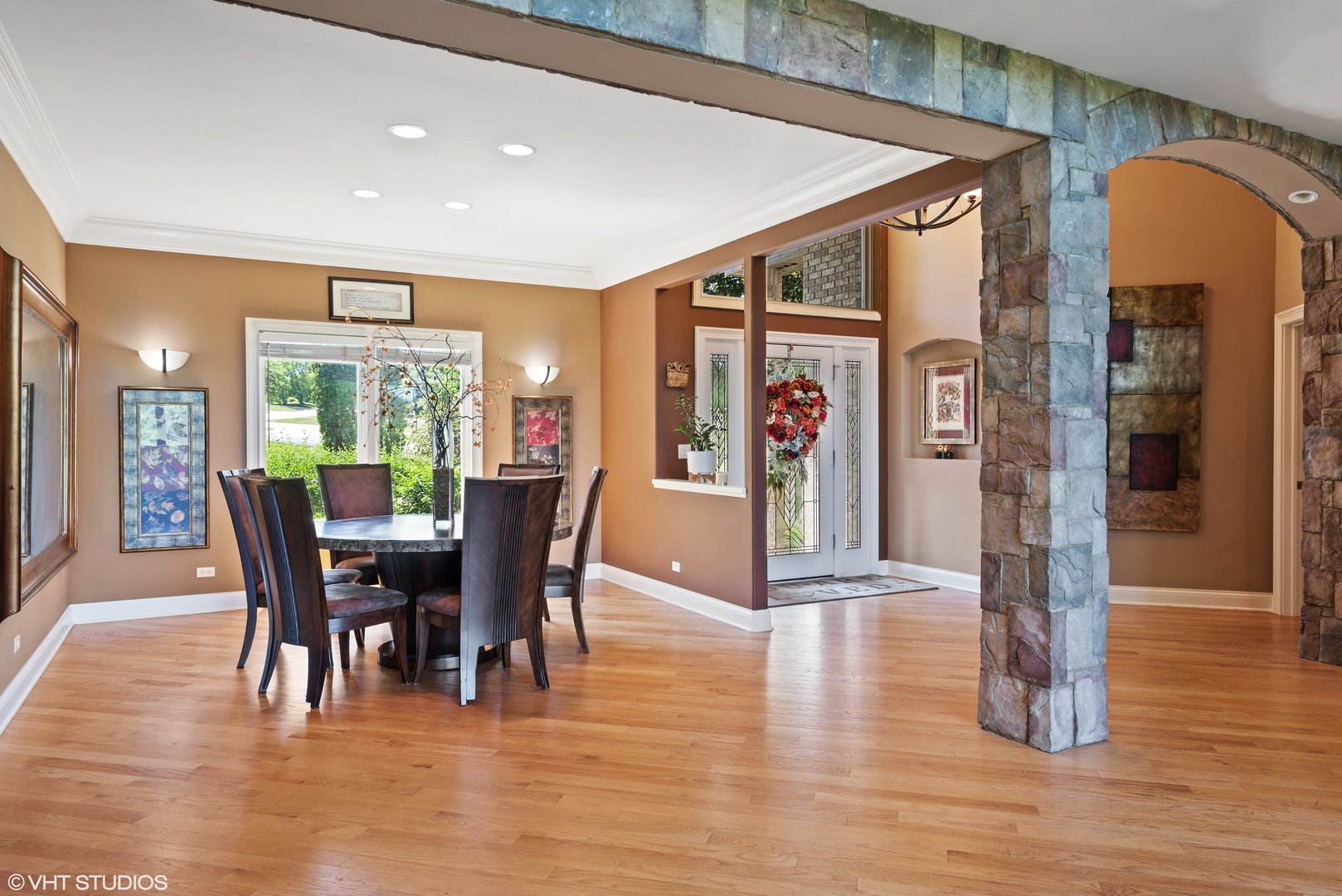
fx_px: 858
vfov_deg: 55.1
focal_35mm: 23
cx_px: 671
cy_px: 448
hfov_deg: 76.1
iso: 200
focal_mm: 23
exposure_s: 1/2.5
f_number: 8
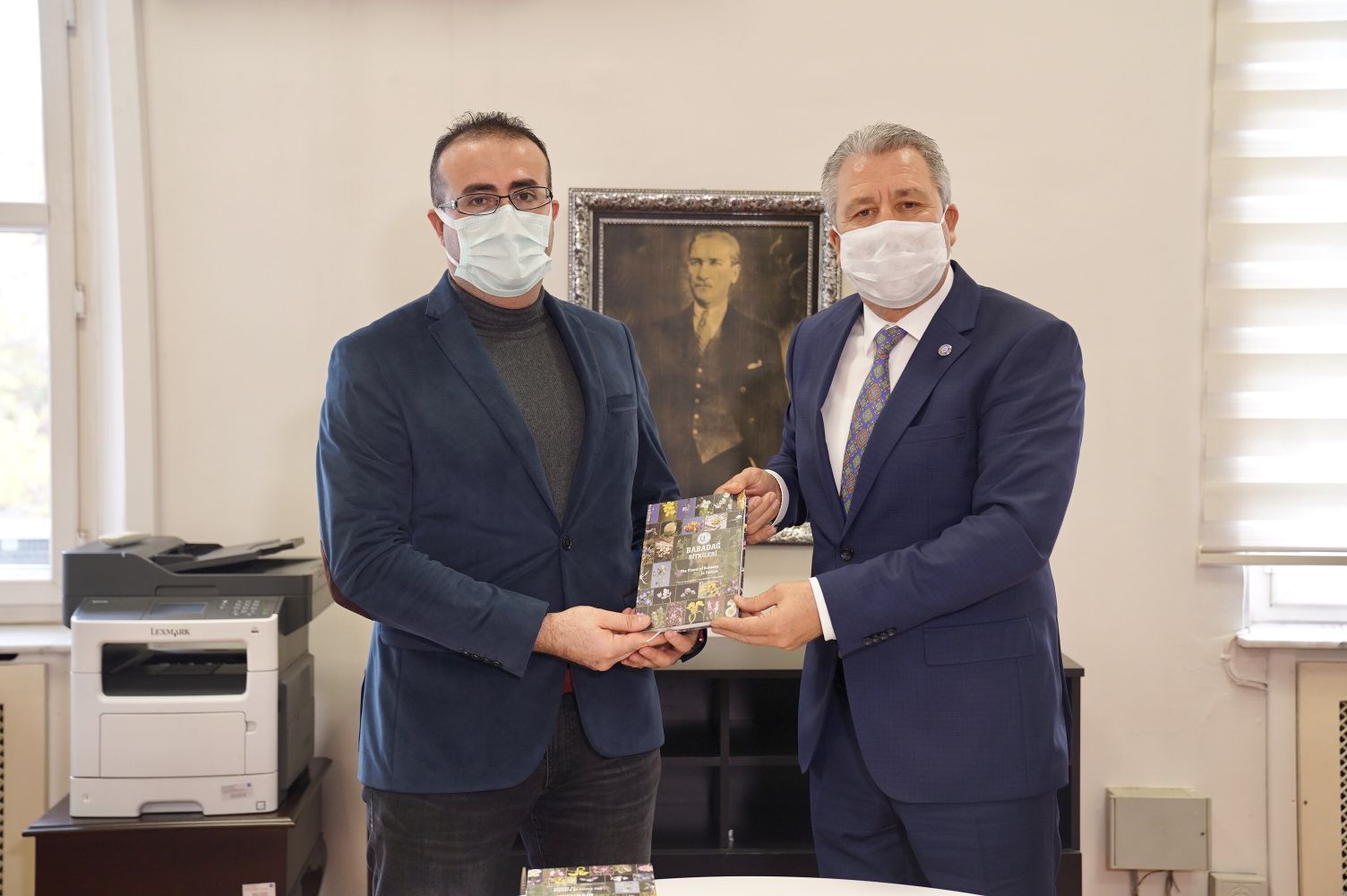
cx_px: 674
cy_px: 448
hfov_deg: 45.5
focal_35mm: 43
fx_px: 1607
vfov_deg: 31.1
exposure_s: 1/125
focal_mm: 43
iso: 1250
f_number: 3.5
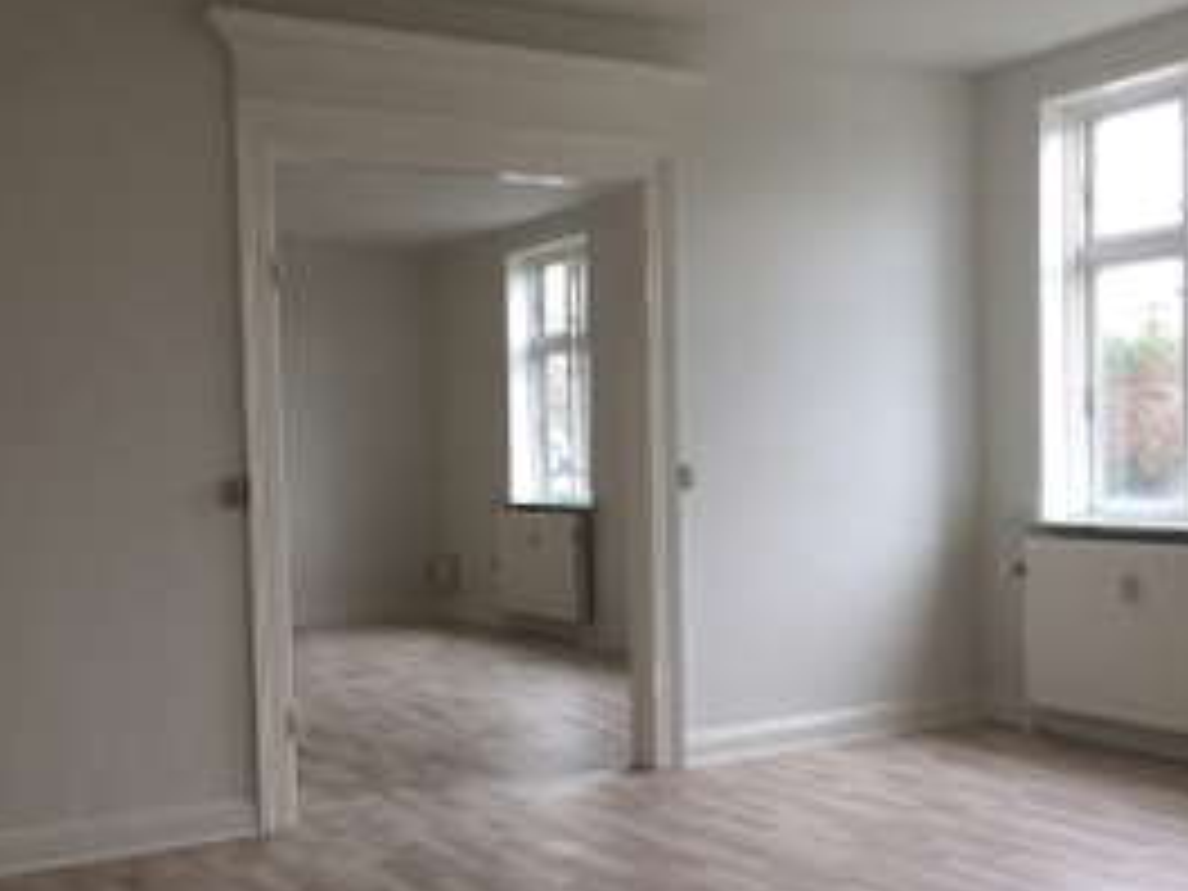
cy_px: 500
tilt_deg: -2.8
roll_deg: +0.7
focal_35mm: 41
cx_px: 538
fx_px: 1407
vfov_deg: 35.1
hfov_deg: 45.7
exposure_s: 1/33
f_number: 2.2
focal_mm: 4.15
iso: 64
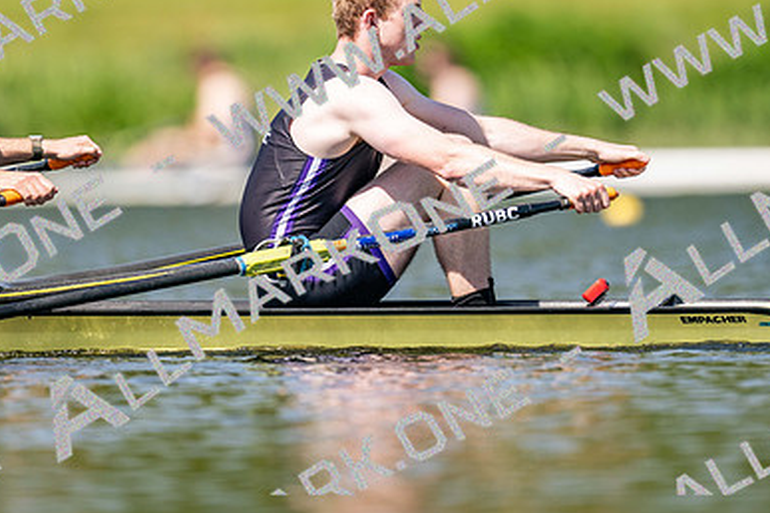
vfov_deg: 1.5
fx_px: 19248
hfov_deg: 2.3
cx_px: 454
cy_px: 154
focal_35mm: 900
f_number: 4
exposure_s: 1/2500
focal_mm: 600
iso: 280
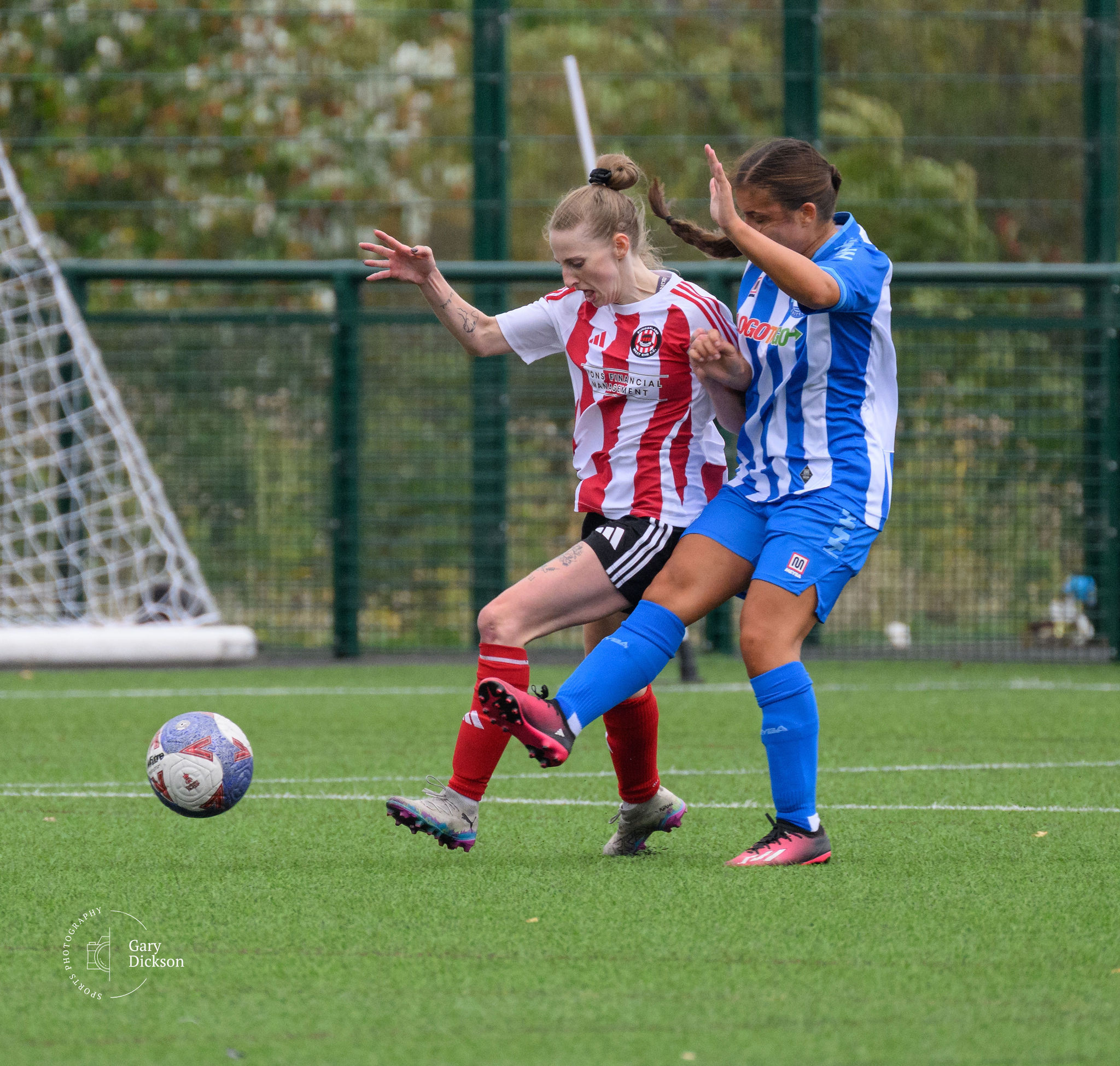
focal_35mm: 943
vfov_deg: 1.8
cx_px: 631
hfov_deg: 1.9
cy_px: 504
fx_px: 33702
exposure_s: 1/1250
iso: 1400
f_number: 5.6
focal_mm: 400
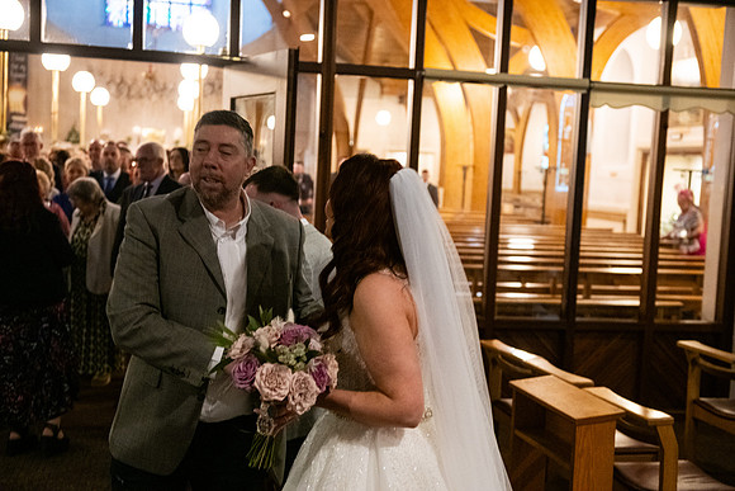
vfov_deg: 28.1
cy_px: 246
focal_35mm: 48
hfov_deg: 41.1
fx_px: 980
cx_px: 368
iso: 2500
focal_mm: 48
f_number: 3.5
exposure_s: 1/160
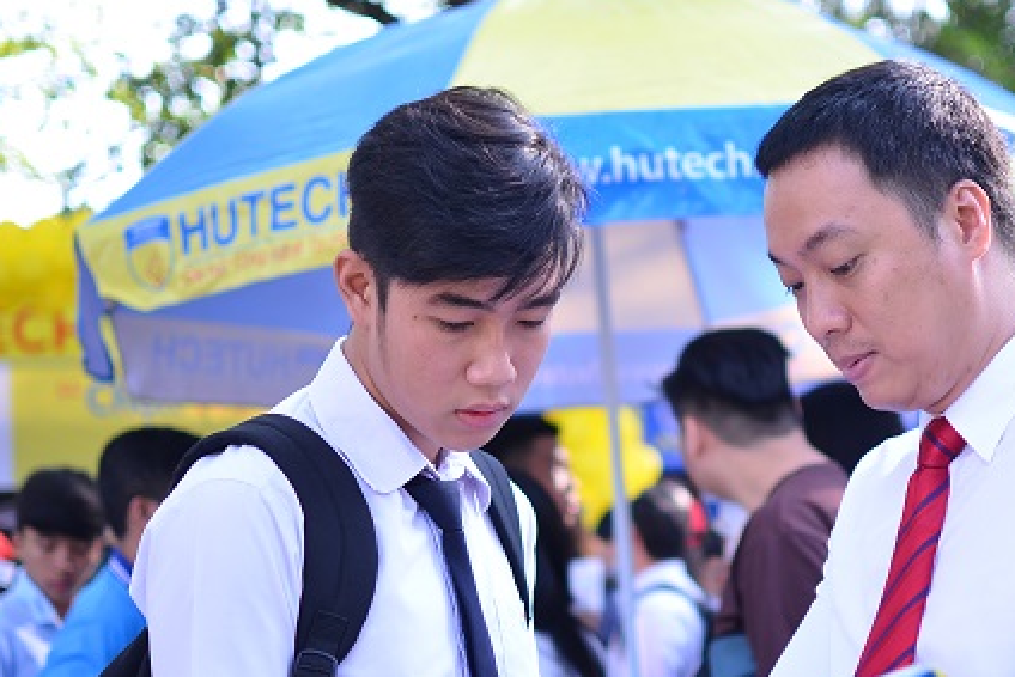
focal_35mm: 77
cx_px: 639
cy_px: 475
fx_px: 2164
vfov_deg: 17.7
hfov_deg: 26.3
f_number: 1.8
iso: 200
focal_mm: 35
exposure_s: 1/640
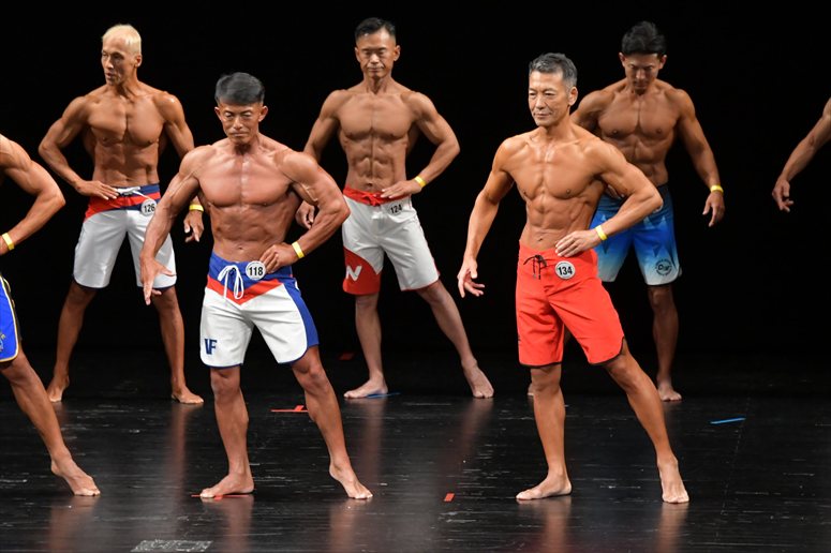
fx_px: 6230
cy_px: 276
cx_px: 416
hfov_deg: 7.6
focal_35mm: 270
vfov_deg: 5.1
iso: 3200
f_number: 5.6
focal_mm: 180
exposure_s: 1/400
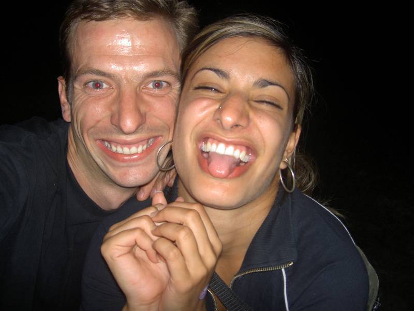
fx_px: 466
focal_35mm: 39
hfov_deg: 47.9
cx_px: 207
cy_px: 156
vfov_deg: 36.8
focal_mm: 8
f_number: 2.8
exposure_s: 1/8
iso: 100
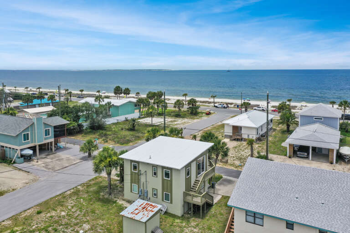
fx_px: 272
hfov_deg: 65.5
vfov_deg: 46.4
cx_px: 175
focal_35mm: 28
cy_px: 116
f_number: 6.3
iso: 100
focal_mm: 10.26
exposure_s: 1/640
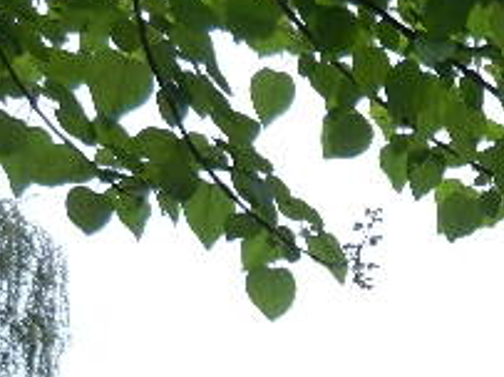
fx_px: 1150
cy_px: 580
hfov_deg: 20.6
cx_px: 785
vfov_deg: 16.8
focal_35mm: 79
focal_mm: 4.5
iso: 160
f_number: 3.5
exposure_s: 1/500
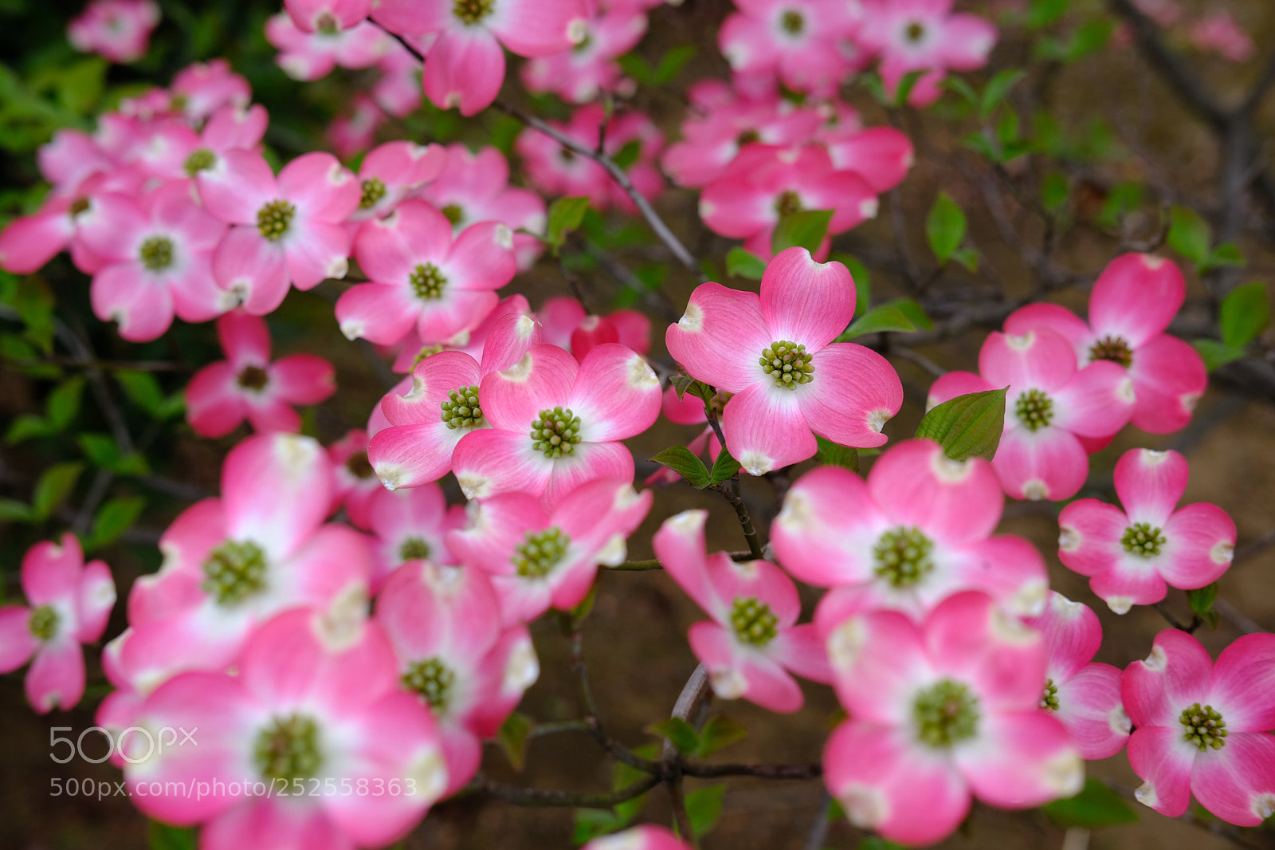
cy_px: 425
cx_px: 638
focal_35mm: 53
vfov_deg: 25.5
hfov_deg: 37.5
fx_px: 1877
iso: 400
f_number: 5.6
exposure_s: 1/420
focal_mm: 35
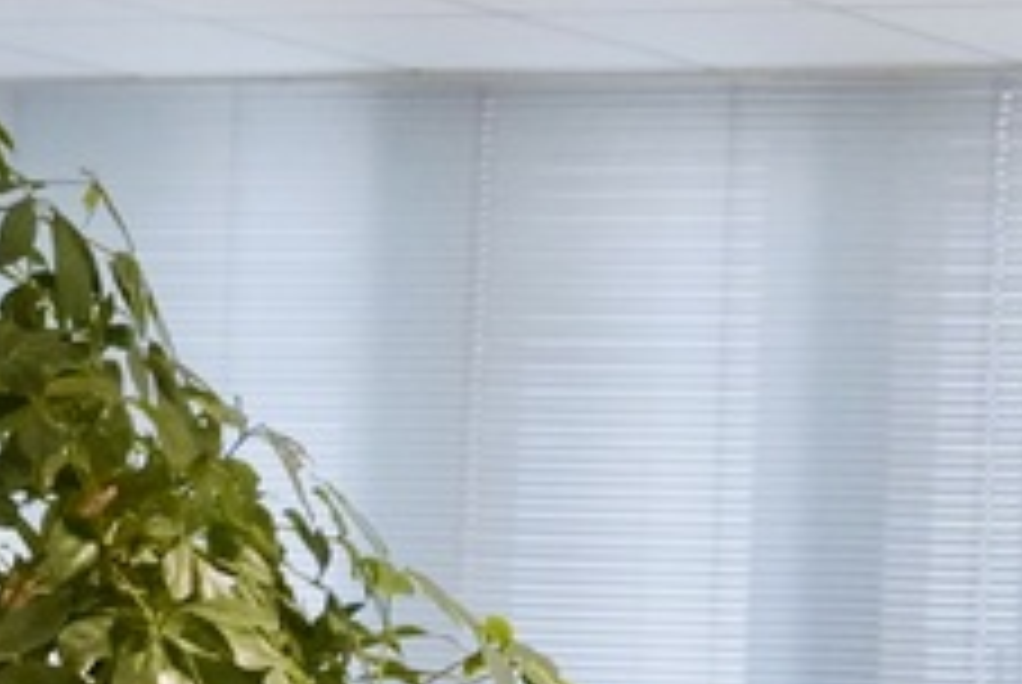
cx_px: 1292
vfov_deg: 6.4
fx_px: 5998
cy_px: 1244
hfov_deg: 9.6
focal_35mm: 211
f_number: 5
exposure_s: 1/160
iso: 2500
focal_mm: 32
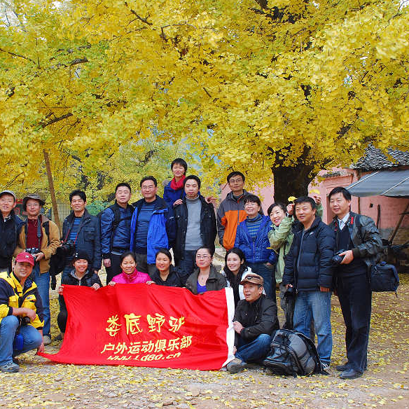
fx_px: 668
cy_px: 203
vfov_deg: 34.0
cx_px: 192
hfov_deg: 34.0
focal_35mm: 50
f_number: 5.6
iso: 100
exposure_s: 1/10
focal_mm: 26
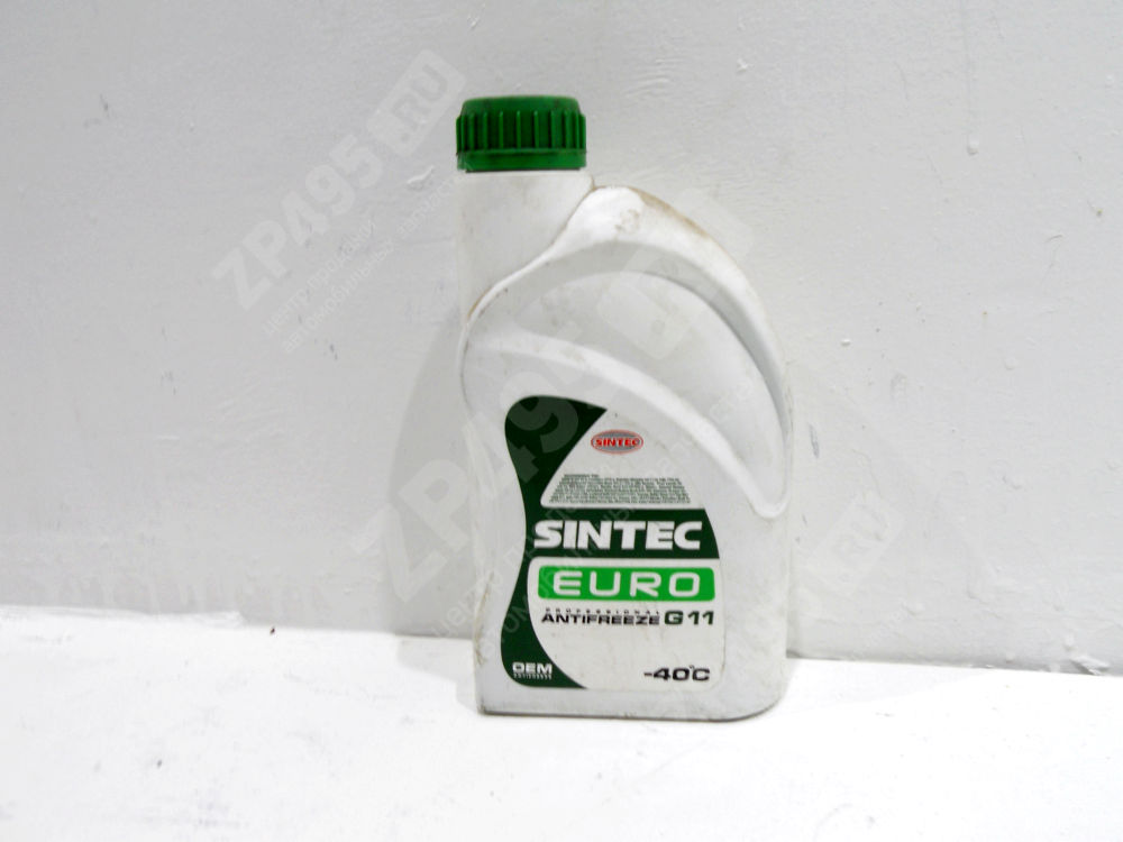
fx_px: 1038
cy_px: 421
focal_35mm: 32
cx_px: 562
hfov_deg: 56.8
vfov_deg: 44.2
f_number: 3.5
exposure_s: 1/30
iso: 100
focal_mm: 5.8
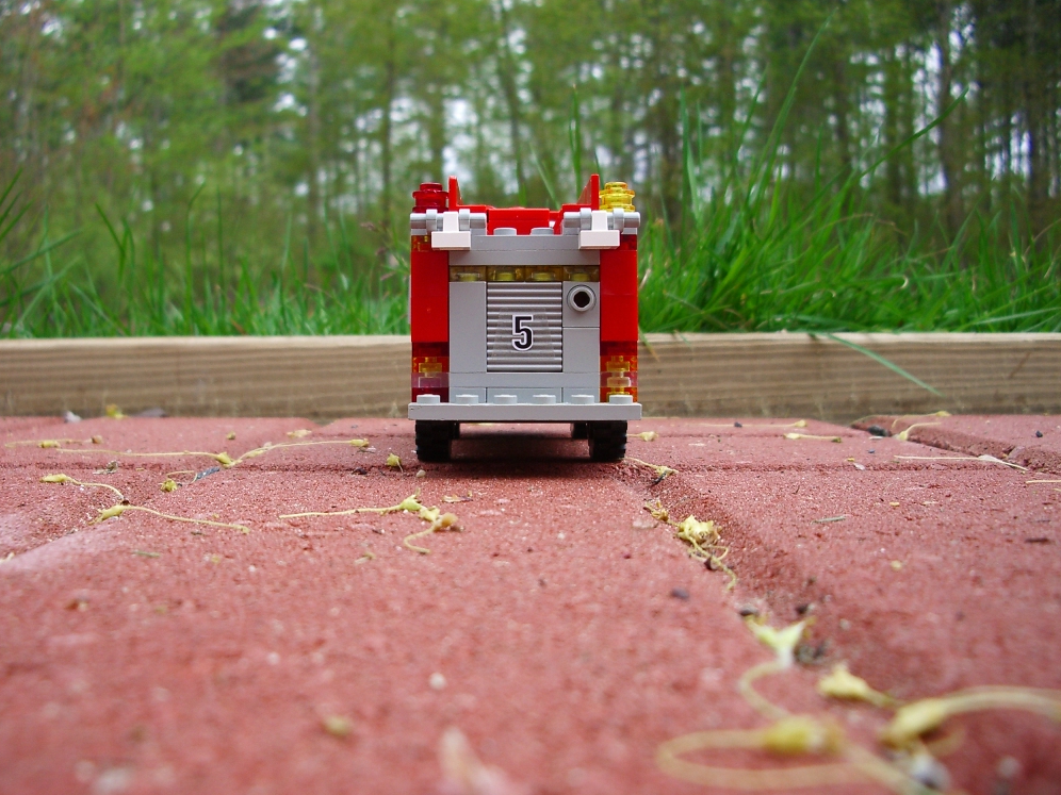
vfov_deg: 39.7
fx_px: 1103
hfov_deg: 51.3
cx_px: 517
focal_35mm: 36
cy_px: 391
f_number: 2.6
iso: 100
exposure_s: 1/125
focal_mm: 5.8
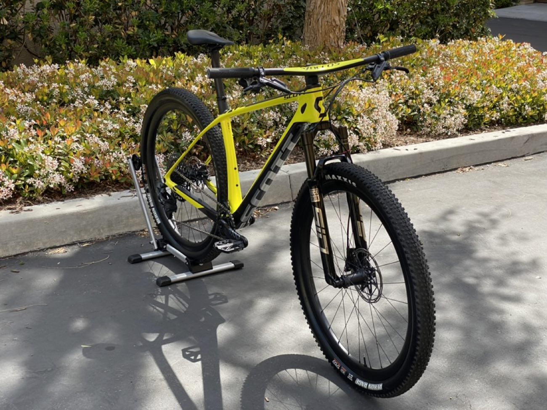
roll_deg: -0.7
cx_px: 274
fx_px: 822
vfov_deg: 28.0
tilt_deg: -17.2
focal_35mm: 52
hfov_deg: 36.8
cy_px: 205
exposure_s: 1/390
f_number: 2
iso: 20
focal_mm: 6
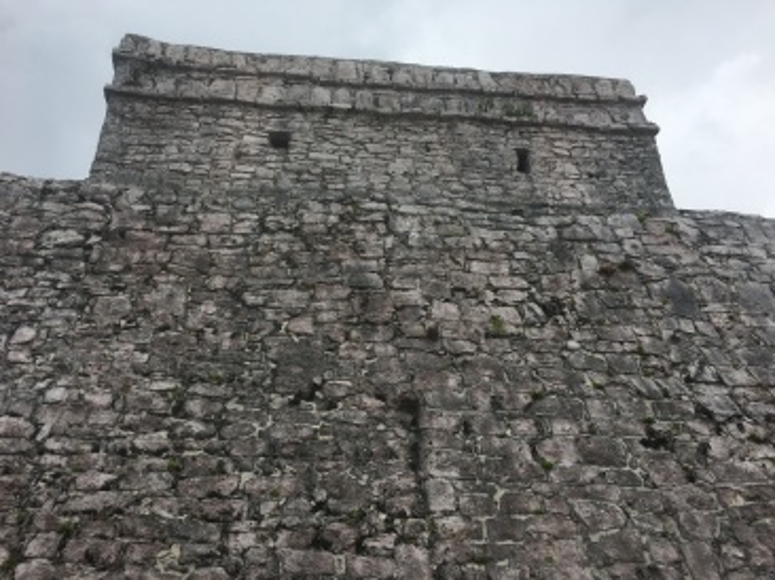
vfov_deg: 48.2
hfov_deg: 61.7
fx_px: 649
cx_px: 388
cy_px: 290
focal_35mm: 29
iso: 25
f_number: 2.2
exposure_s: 1/761
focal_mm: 4.15
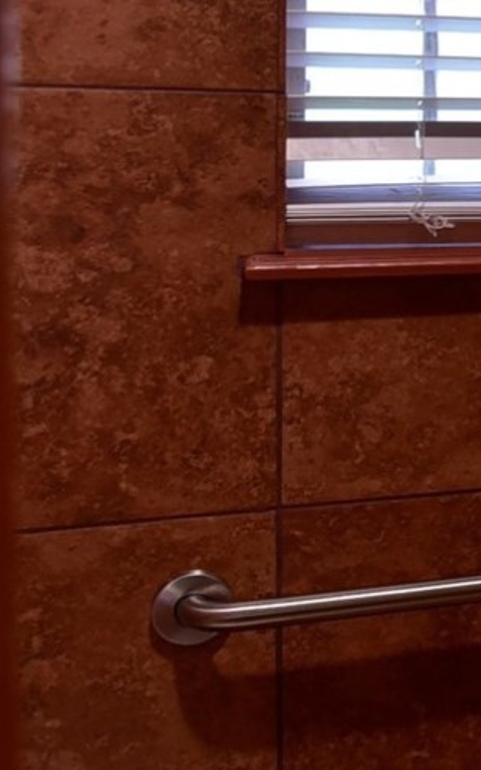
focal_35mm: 71
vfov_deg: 28.6
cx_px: 1061
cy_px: 196
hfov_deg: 14.2
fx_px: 1489
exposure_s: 1/50
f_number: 3.5
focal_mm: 16
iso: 800
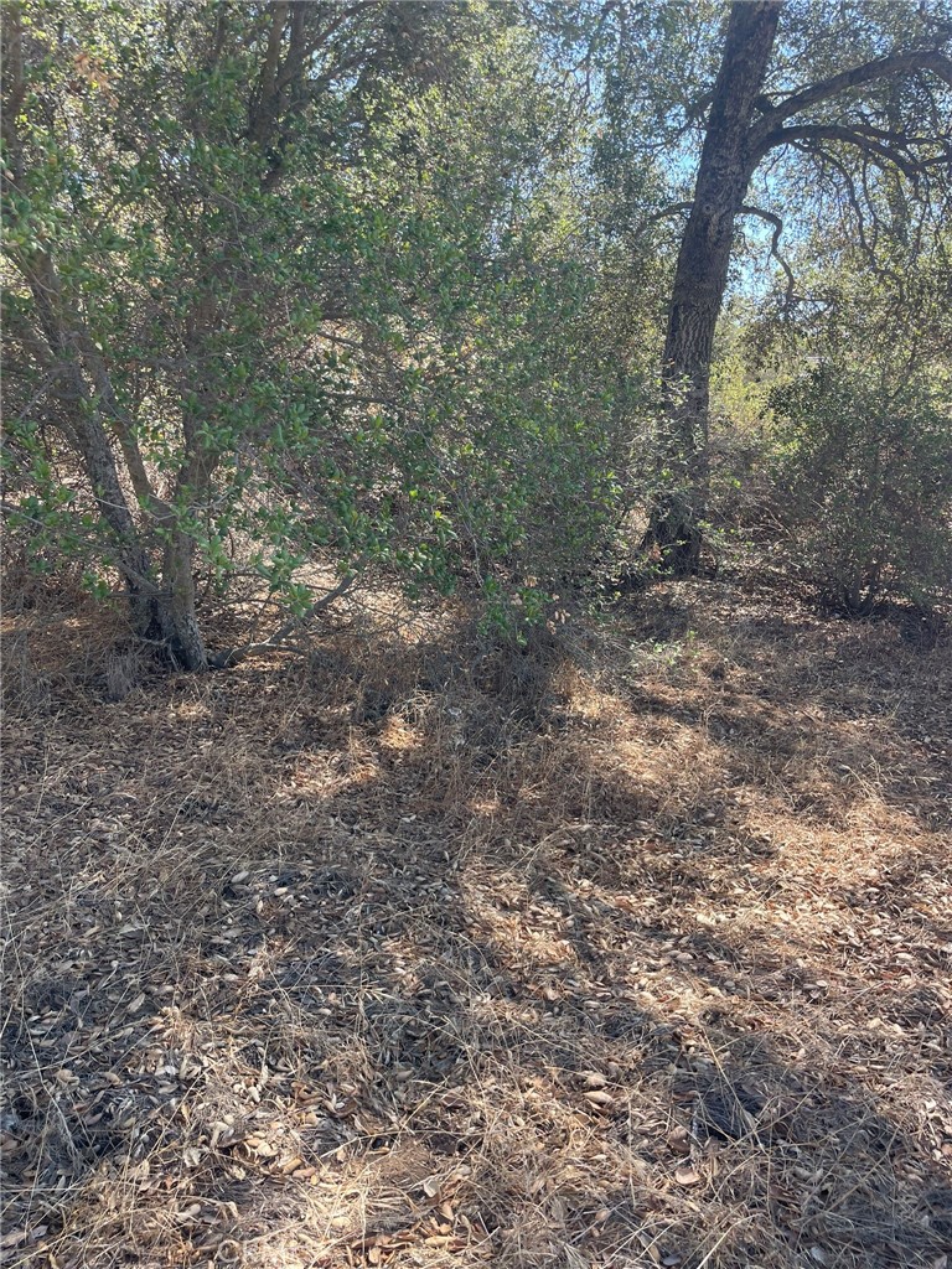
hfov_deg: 53.1
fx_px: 953
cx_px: 476
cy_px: 634
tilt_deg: -9.2
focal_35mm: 26
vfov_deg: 67.3
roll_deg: +2.5
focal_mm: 4.2
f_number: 1.6
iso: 32
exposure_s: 1/369
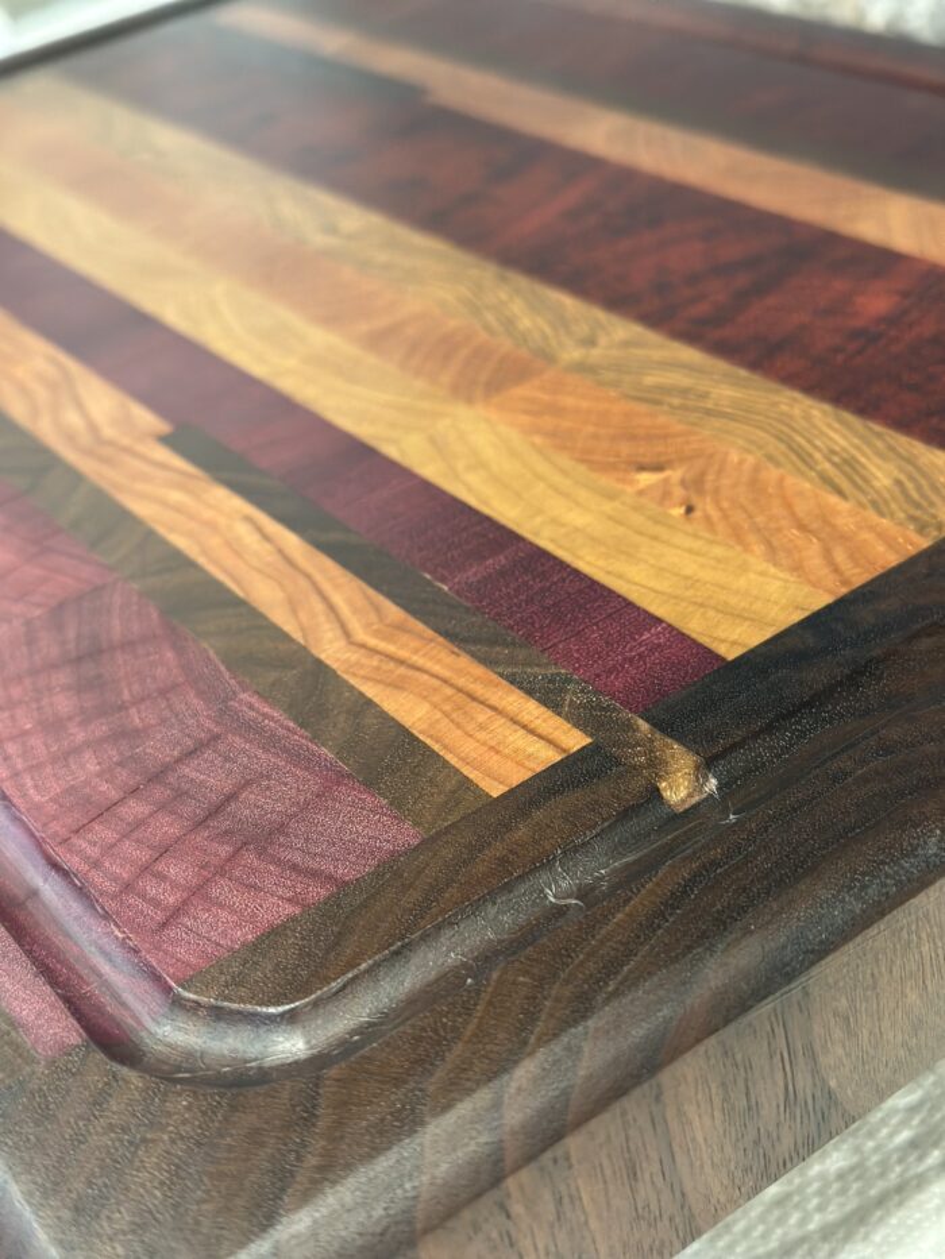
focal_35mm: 48
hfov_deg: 30.3
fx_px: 1747
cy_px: 630
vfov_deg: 39.7
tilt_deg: -34.9
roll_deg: +11.2
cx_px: 472
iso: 400
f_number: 1.78
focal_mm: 6.86
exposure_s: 1/40
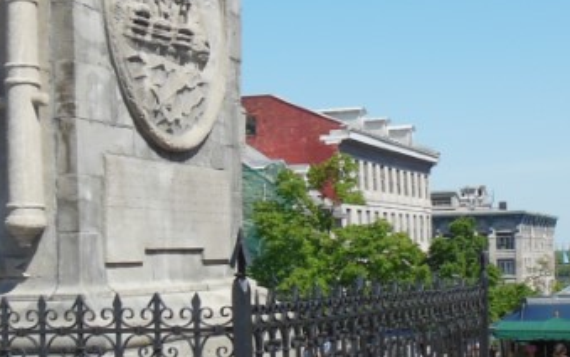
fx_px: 1243
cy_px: 264
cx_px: 385
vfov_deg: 16.2
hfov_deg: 25.7
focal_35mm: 80
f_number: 3.2
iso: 125
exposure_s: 1/1500
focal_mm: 4.5
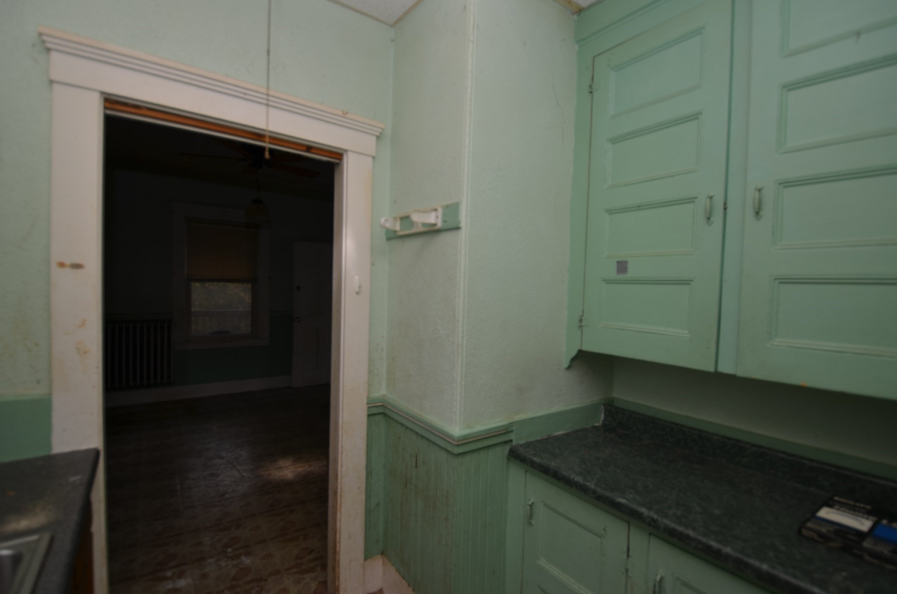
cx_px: 448
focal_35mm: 16
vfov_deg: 71.8
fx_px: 410
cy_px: 297
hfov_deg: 95.1
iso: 100
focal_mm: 11
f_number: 3.5
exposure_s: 1/200
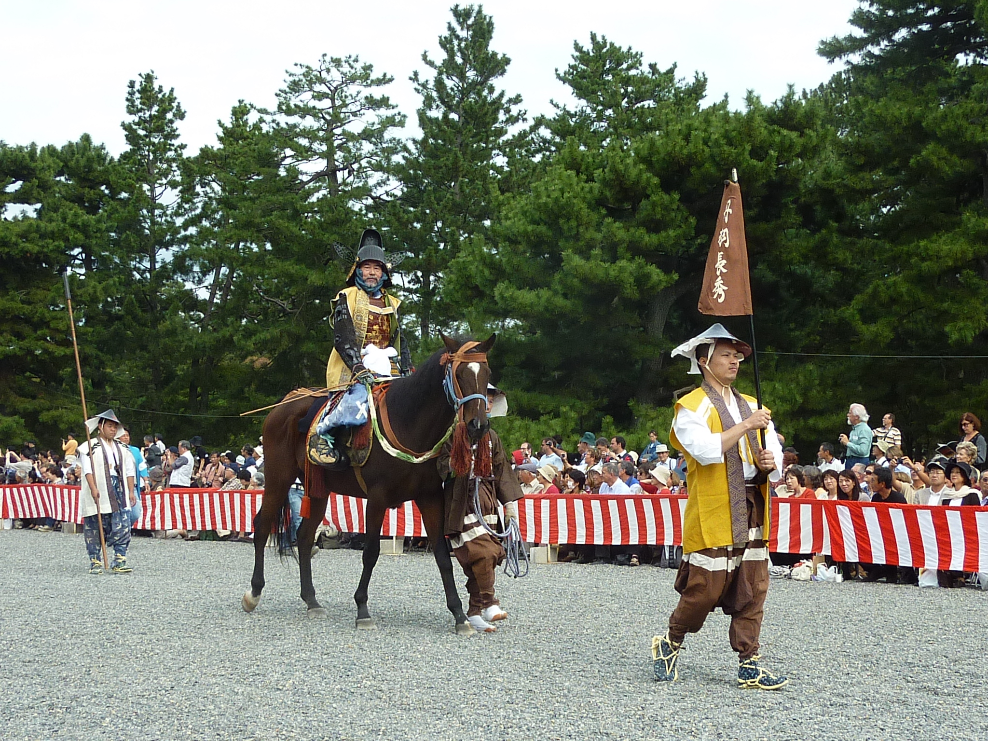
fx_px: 1570
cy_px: 370
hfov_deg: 34.9
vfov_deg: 26.6
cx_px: 494
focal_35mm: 55
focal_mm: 5
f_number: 4
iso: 80
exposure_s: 1/400
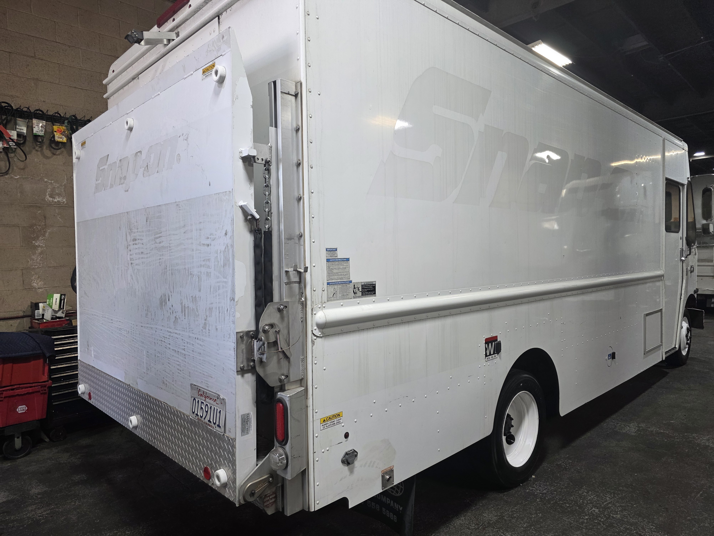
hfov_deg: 73.9
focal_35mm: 23
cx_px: 357
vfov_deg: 58.9
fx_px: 474
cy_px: 268
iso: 160
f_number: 1.7
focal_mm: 6.3
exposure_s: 1/120
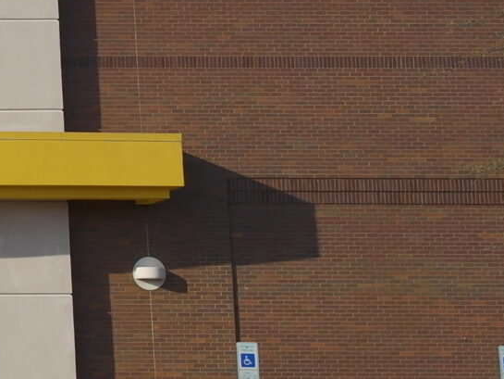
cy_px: 66
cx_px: -577
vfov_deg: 9.9
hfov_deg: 11.6
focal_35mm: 149
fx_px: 2170
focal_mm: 22
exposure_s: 1/400
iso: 100
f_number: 7.1
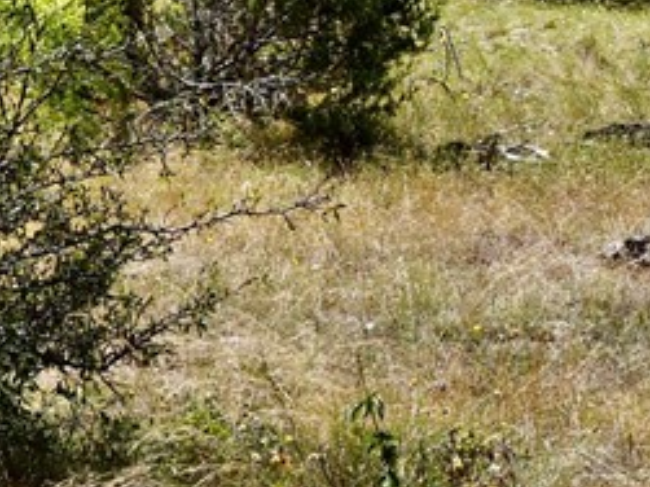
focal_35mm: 200
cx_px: 31
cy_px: -435
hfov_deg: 9.8
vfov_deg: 7.2
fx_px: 3754
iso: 100
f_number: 9
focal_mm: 32
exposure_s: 1/320
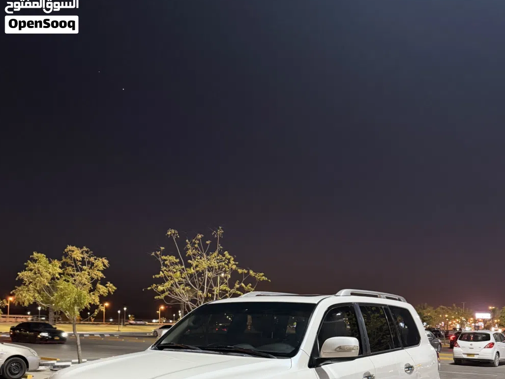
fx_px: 481
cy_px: 332
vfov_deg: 40.2
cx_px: 253
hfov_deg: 55.3
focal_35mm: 33
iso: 800
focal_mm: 6.76
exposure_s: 1/50
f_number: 1.78
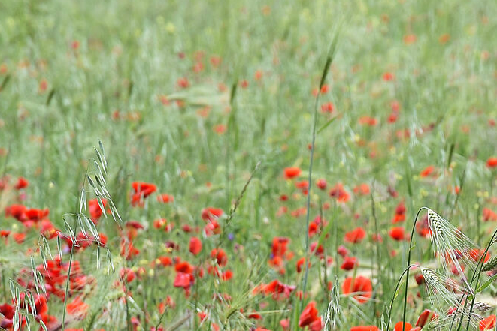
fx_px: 5261
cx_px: 489
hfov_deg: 5.4
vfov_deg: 3.6
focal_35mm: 381
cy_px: 537
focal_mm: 105
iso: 800
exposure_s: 1/640
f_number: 8
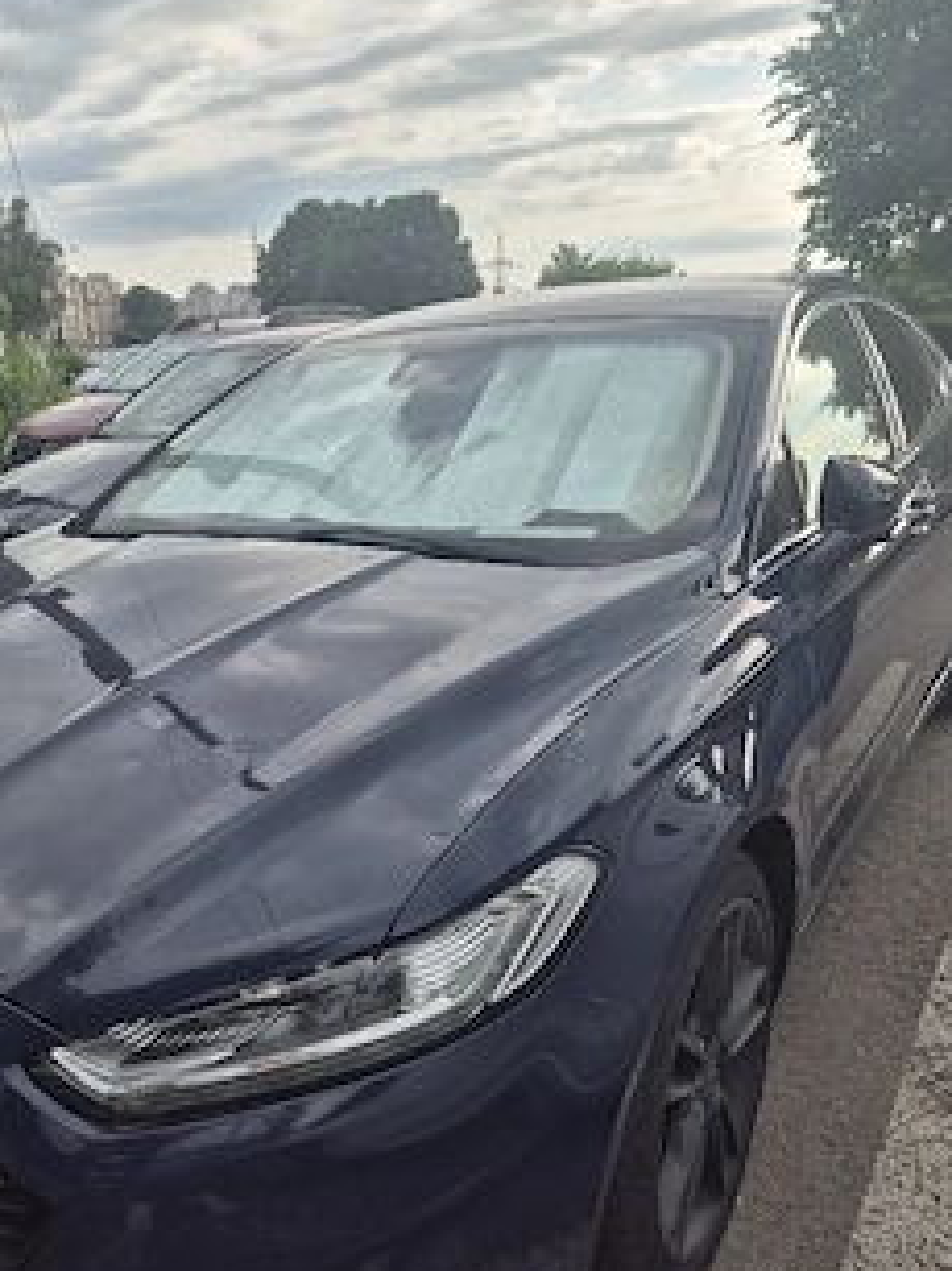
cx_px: 414
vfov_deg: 59.7
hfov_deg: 46.7
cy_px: 733
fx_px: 1101
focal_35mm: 30
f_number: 1.8
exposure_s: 1/1250
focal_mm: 5.4
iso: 25
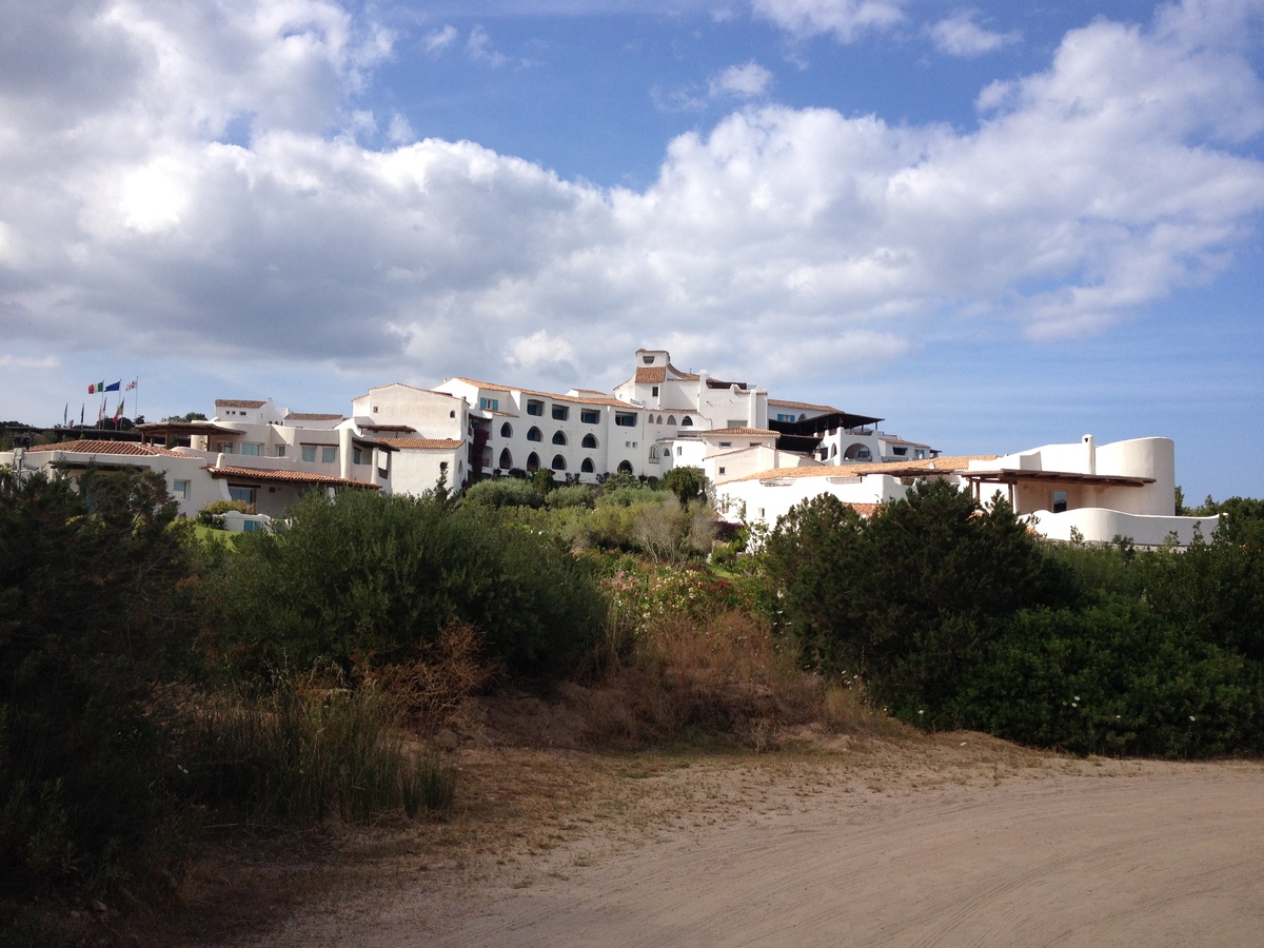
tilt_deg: +2.9
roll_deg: -0.5
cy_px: 474
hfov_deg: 52.6
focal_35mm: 35
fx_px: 1278
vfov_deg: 40.7
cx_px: 632
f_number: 2.4
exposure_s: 1/1623
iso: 50
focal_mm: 4.28
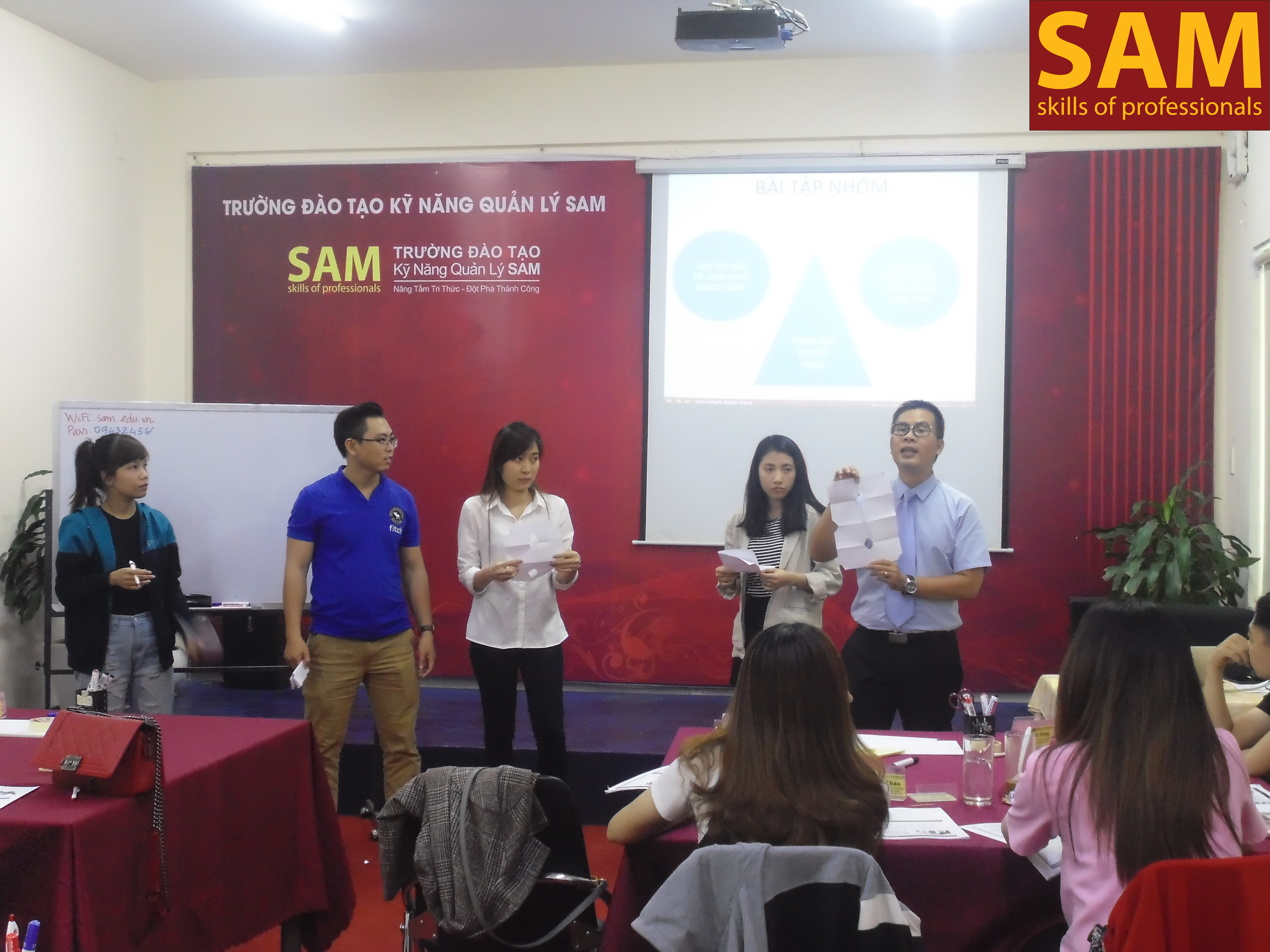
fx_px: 1798
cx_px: 635
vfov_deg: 29.7
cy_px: 476
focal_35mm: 49
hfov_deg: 38.9
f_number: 4.8
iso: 400
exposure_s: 1/13
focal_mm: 8.9
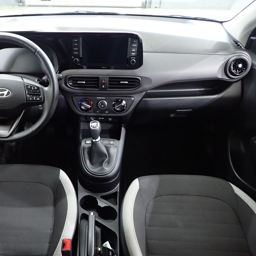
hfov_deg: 53.2
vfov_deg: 54.0
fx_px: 251
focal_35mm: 30
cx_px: 90
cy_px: 126
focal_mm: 4.5
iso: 640
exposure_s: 1/30
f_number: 2
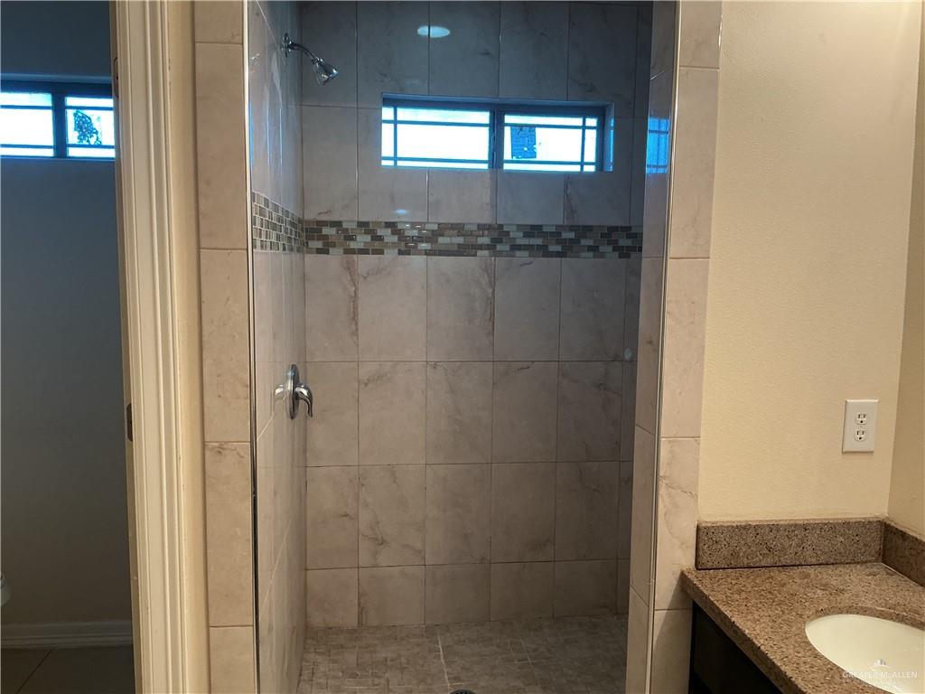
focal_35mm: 29
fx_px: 775
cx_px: 462
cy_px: 347
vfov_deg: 48.2
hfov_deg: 61.7
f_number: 1.8
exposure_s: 1/60
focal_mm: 3
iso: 64
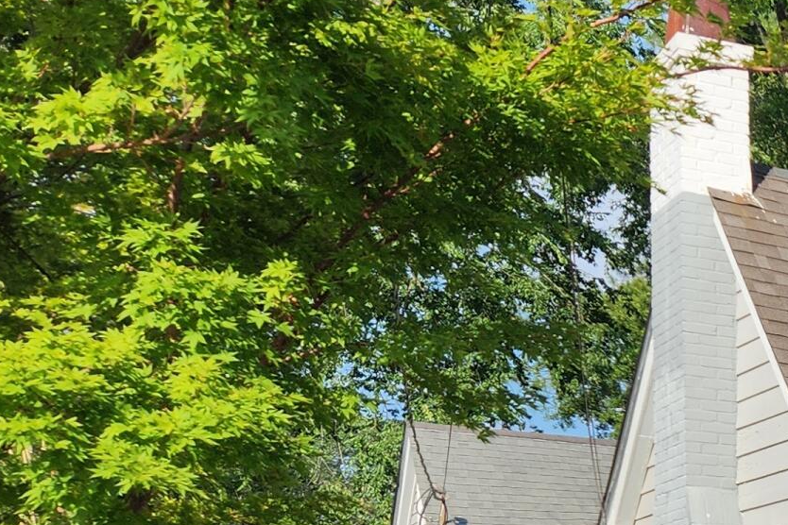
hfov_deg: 19.2
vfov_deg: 14.9
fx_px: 1882
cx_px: 1332
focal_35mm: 86
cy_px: 762
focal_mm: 5.4
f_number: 1.8
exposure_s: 1/1672
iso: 20
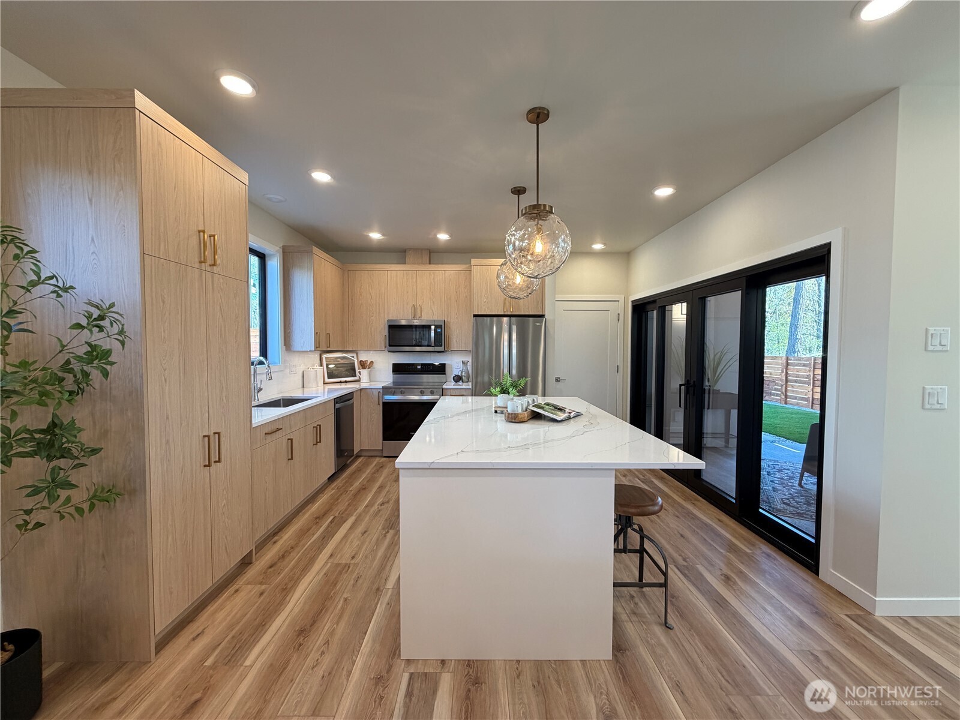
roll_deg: -0.3
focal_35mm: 14
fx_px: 388
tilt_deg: -2.7
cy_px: 360
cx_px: 480
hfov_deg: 102.1
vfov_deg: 85.7
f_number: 2.2
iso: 250
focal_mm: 2.22
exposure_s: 1/120
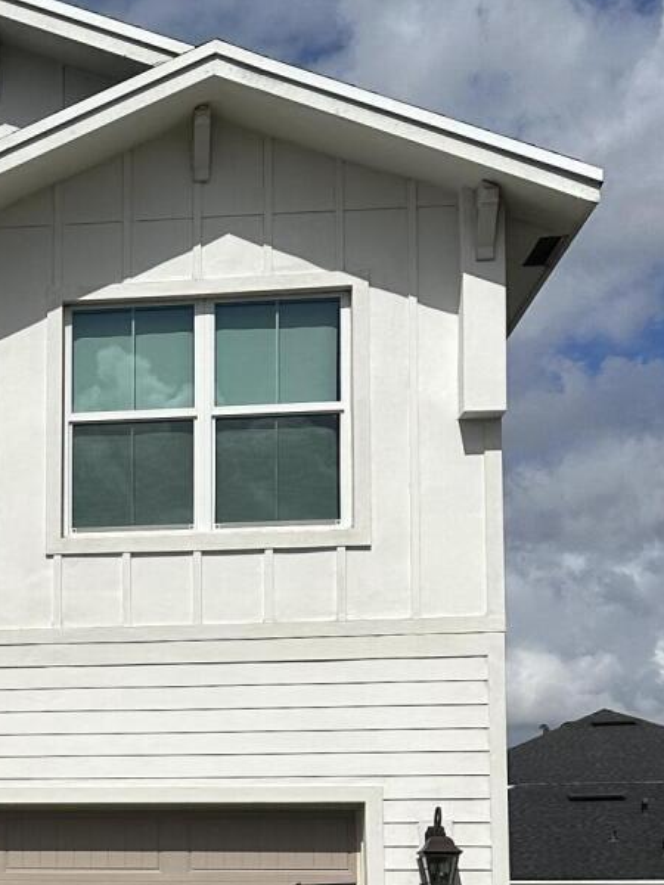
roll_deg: -1.6
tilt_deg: +4.7
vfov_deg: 23.8
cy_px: 789
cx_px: -233
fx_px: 2046
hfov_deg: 17.2
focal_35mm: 80
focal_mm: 6.86
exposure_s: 1/15625
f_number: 1.78
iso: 80
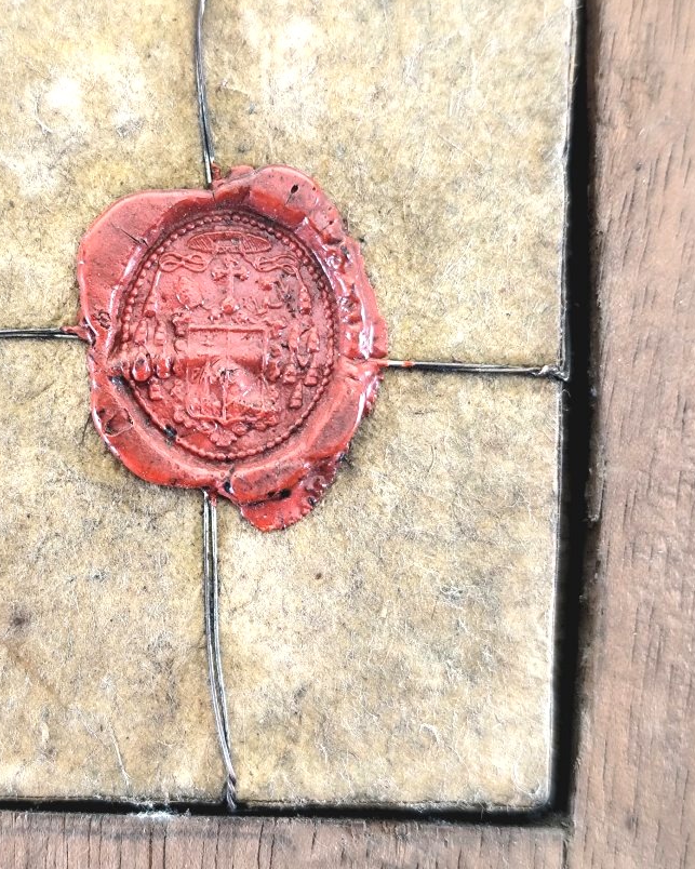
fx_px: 1723
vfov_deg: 28.3
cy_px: 359
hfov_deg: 22.7
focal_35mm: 67
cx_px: 217
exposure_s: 1/100
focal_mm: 6.14
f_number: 1.65
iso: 160
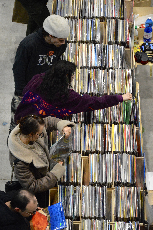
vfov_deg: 16.1
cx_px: 76
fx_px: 814
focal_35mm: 128
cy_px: 115
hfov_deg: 10.7
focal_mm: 85
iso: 3200
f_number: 5.6
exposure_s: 1/125
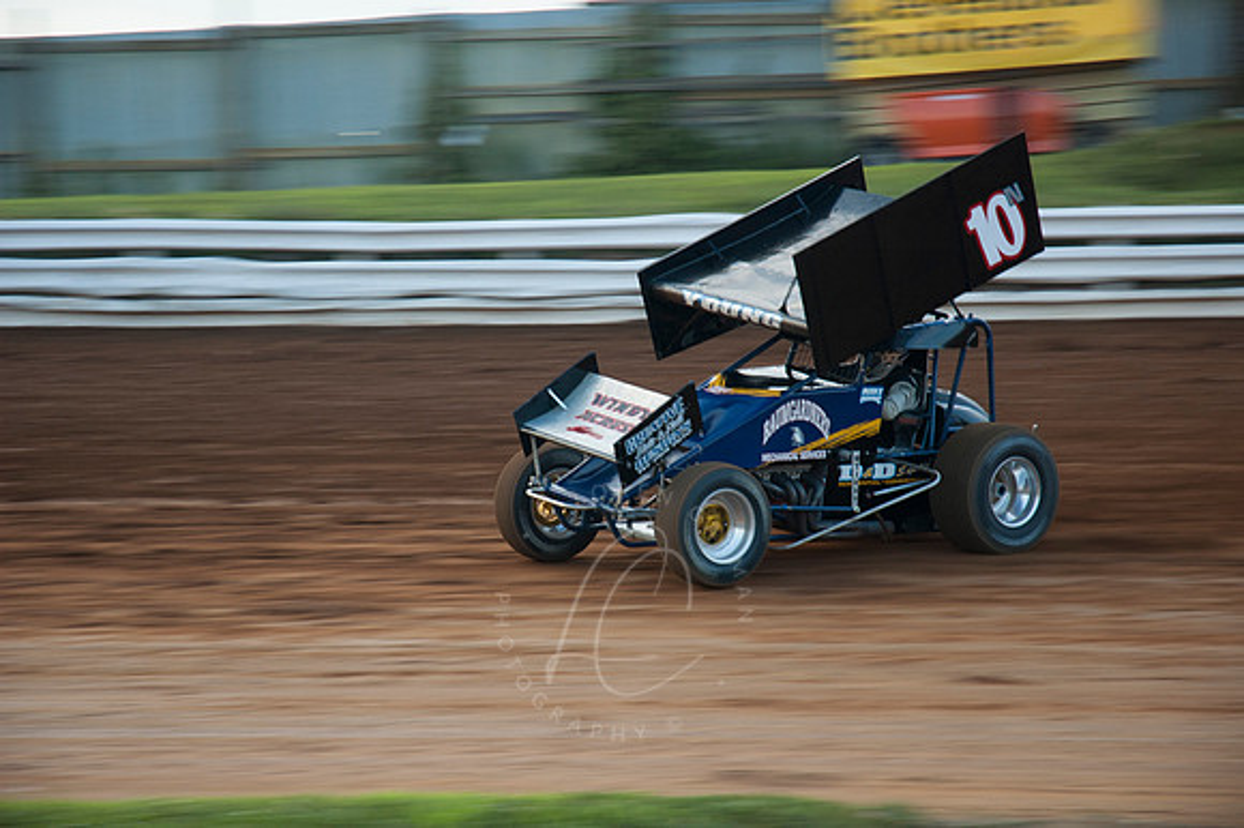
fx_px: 3626
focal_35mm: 105
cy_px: 414
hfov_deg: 19.5
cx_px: 622
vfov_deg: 13.0
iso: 200
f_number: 4.5
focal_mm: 70
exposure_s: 1/160
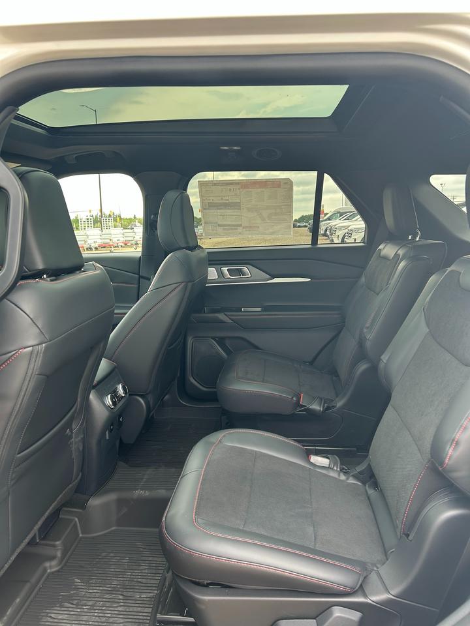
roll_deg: +1.0
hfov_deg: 53.1
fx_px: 471
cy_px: 313
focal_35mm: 26
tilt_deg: -11.2
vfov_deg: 67.3
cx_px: 235
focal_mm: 5.7
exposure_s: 1/121
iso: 40
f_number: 1.5
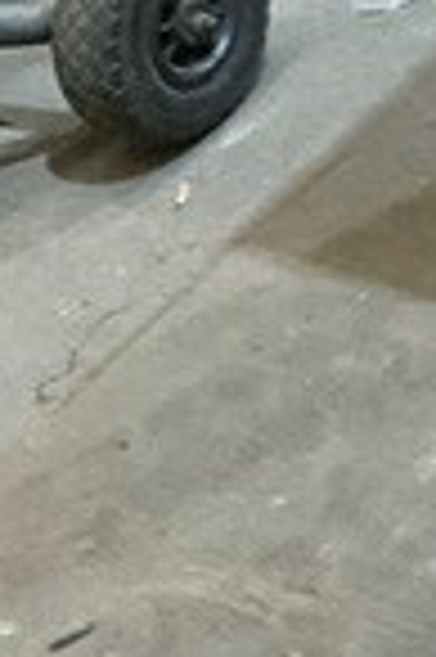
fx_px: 2404
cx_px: 1420
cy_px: -288
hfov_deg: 8.3
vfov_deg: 14.6
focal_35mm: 132
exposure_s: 1/60
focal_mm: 3
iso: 200
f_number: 1.8
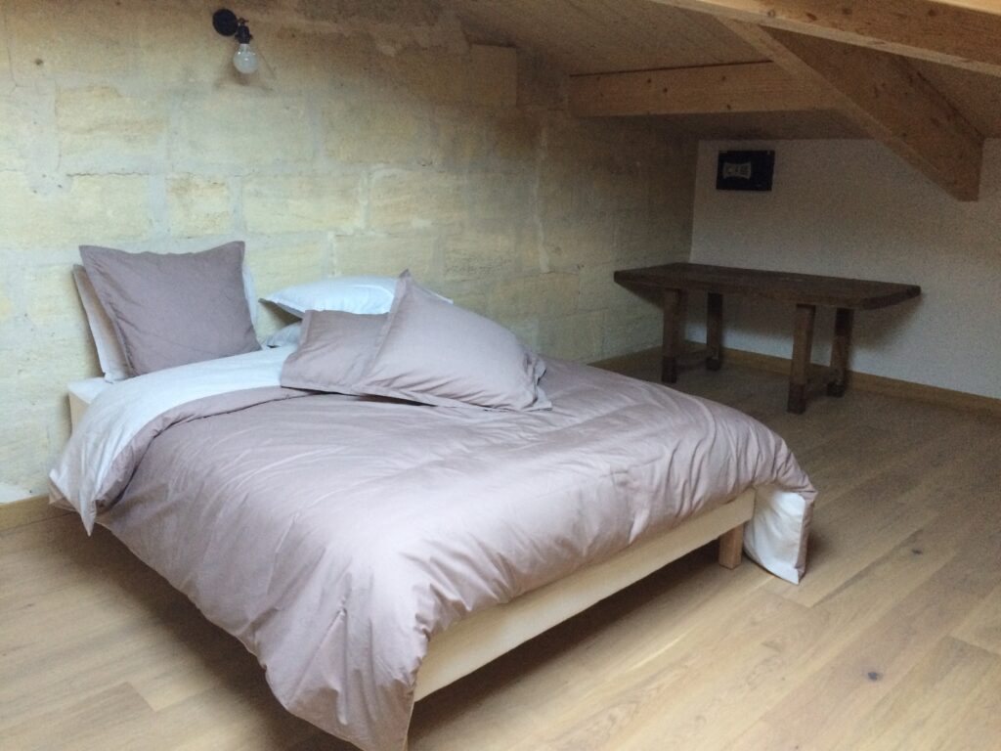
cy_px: 376
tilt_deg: -13.6
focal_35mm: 29
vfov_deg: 48.2
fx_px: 839
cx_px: 500
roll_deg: -0.1
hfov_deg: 61.7
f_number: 2.2
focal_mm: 4.15
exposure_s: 1/33
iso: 320
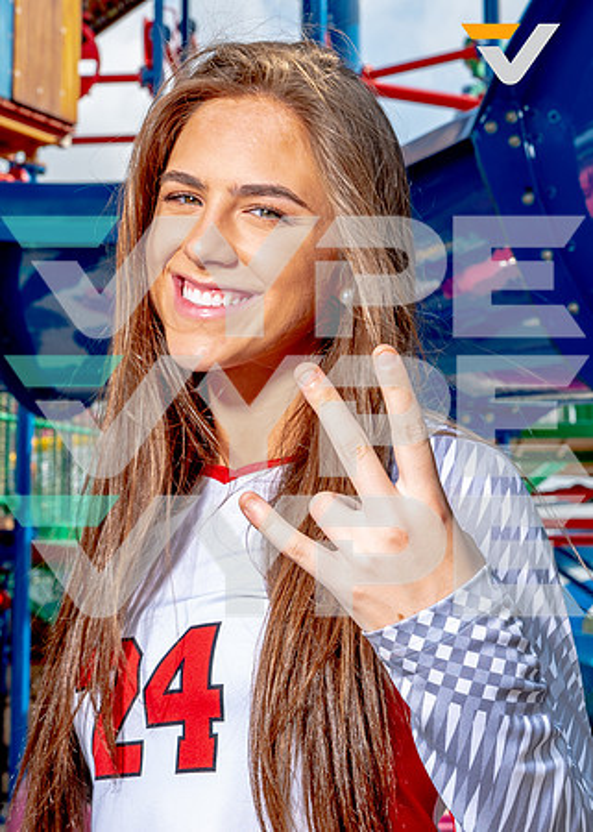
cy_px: 418
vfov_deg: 27.0
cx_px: 266
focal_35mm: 73
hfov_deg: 19.5
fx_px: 1729
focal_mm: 45
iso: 100
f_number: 9.5
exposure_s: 1/125
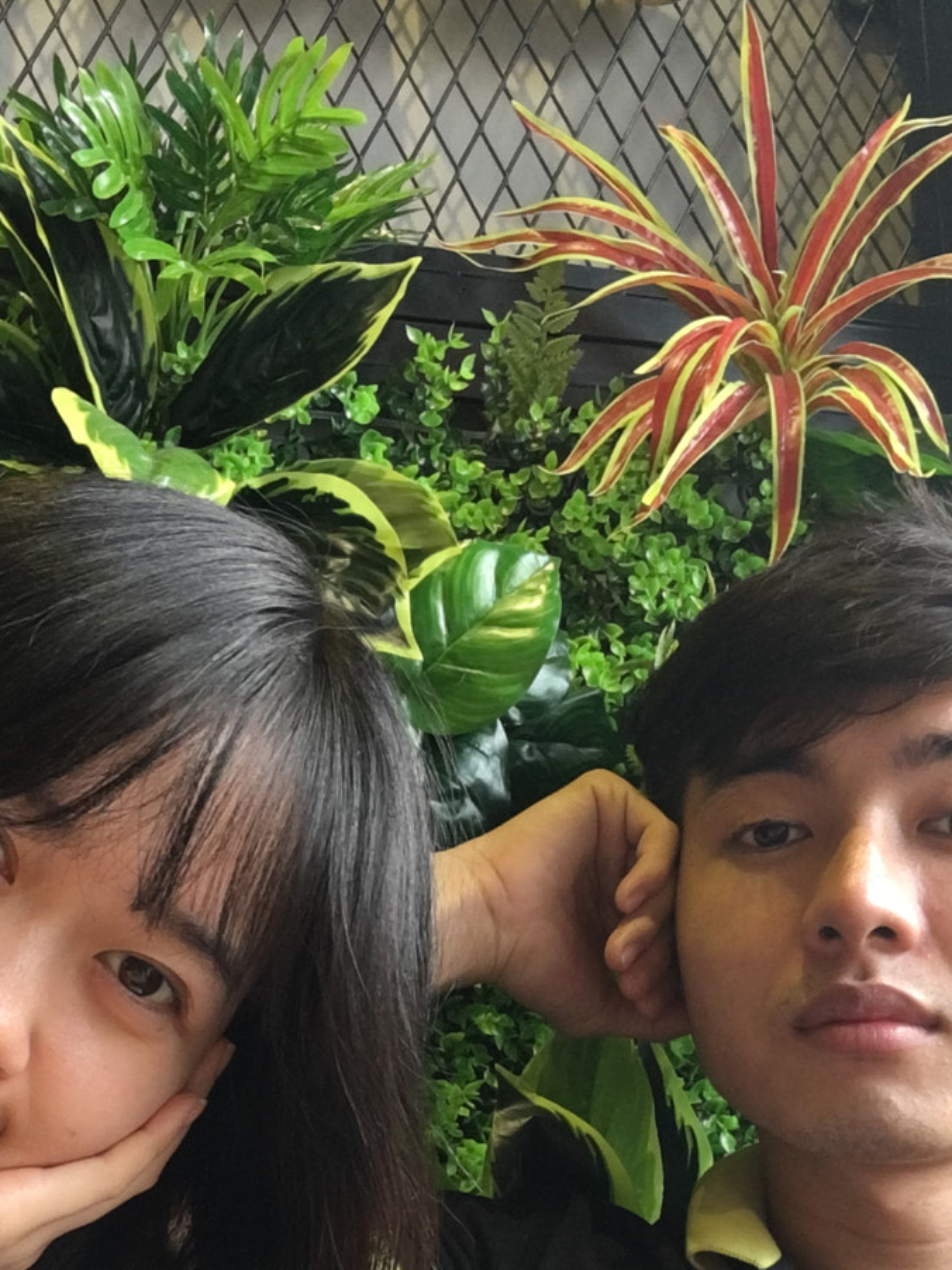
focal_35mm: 55
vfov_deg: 34.0
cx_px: 353
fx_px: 2018
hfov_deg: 26.5
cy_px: 1000
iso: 32
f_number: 2.2
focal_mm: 2.65
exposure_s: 1/25
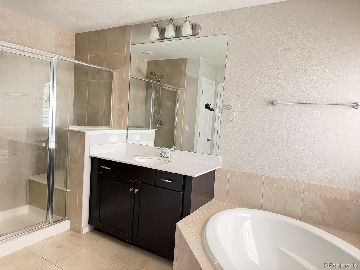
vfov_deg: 56.8
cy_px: 135
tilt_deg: -5.1
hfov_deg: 71.6
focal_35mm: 24
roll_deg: -3.7
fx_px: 250
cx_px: 180
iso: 500
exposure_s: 1/60
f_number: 1.78
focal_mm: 6.76
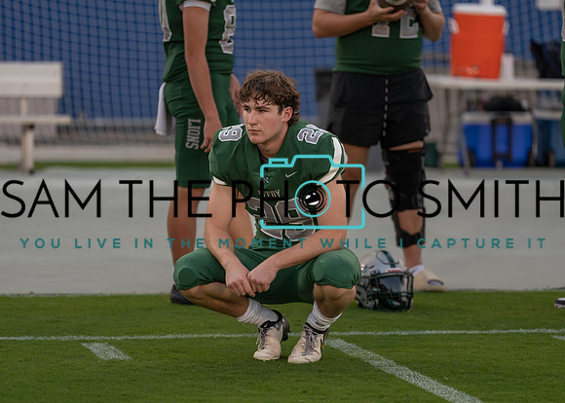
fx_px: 2942
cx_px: 282
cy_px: 202
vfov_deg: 7.8
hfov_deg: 11.0
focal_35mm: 183
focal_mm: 175
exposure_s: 1/1250
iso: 400
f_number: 2.8
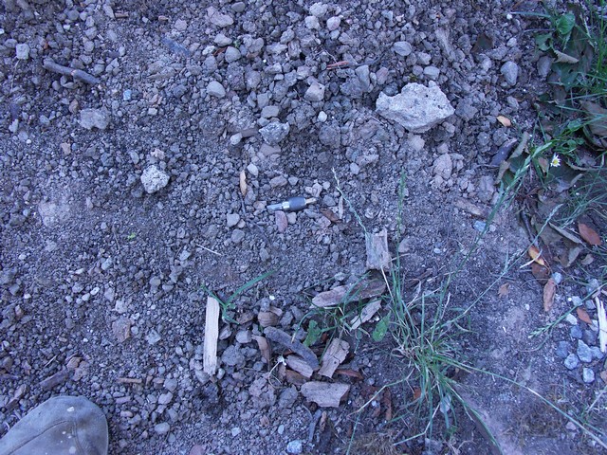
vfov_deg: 49.7
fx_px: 491
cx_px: 304
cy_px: 228
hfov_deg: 63.4
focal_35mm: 28
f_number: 2.8
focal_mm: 7.21
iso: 100
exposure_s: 1/25
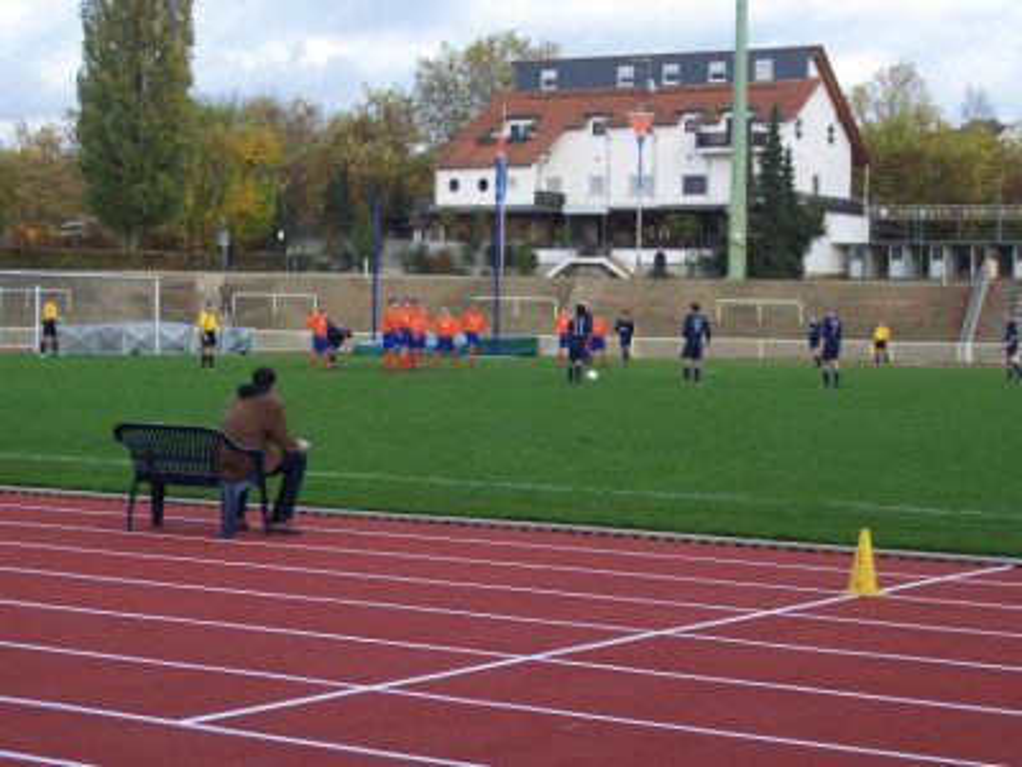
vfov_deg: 18.9
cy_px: 384
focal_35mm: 78
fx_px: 2303
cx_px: 511
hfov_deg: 25.0
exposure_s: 1/90
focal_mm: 16
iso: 100
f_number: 4.8
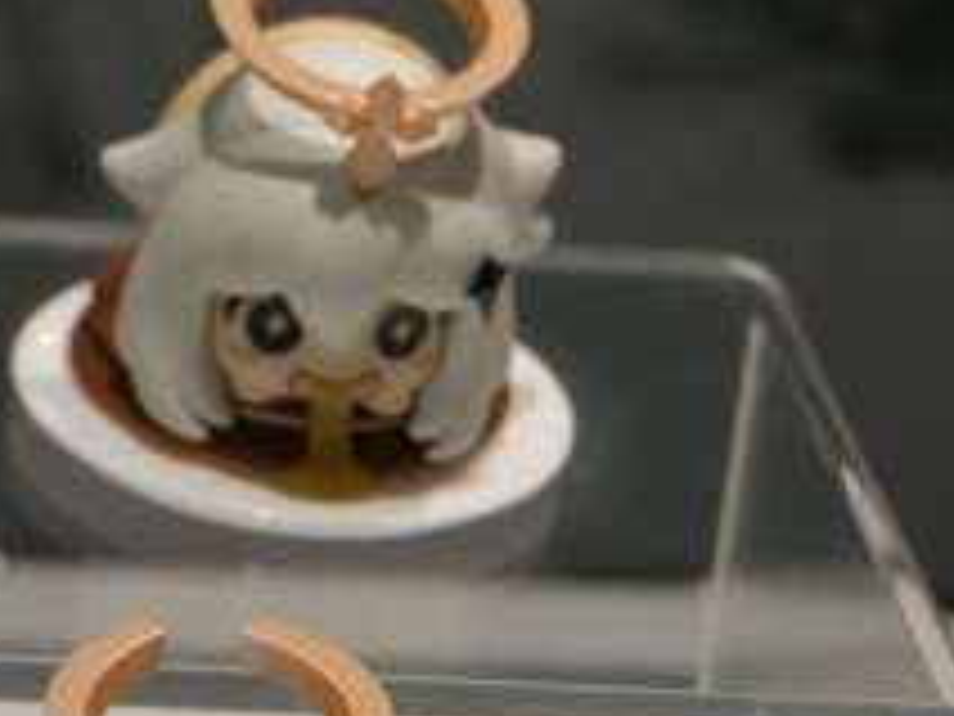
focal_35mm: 185
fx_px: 5099
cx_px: -684
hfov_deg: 10.2
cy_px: 610
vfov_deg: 8.0
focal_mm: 34
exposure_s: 1/125
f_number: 5.6
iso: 200
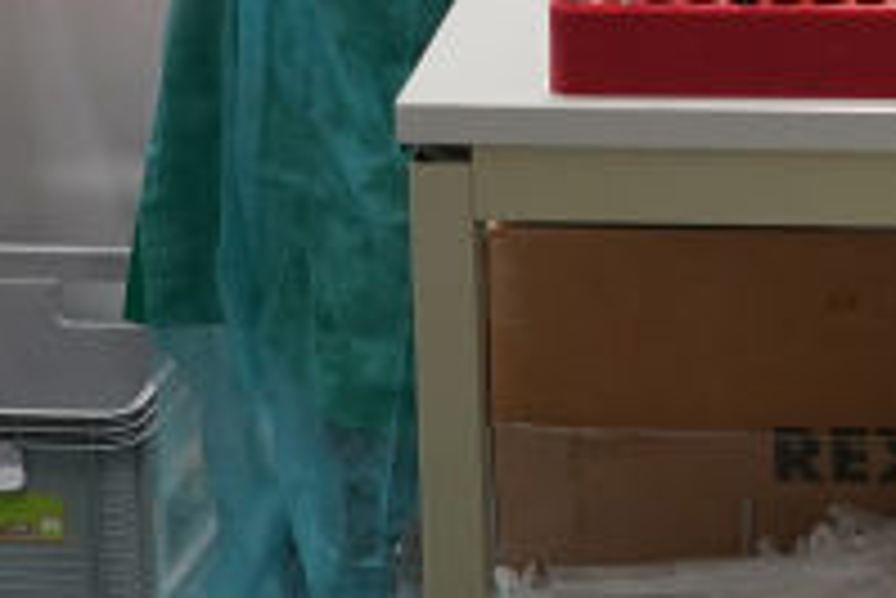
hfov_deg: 11.9
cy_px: -303
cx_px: 964
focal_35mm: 170
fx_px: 4234
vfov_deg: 7.9
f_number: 5
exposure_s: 1/50
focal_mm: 33
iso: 1000
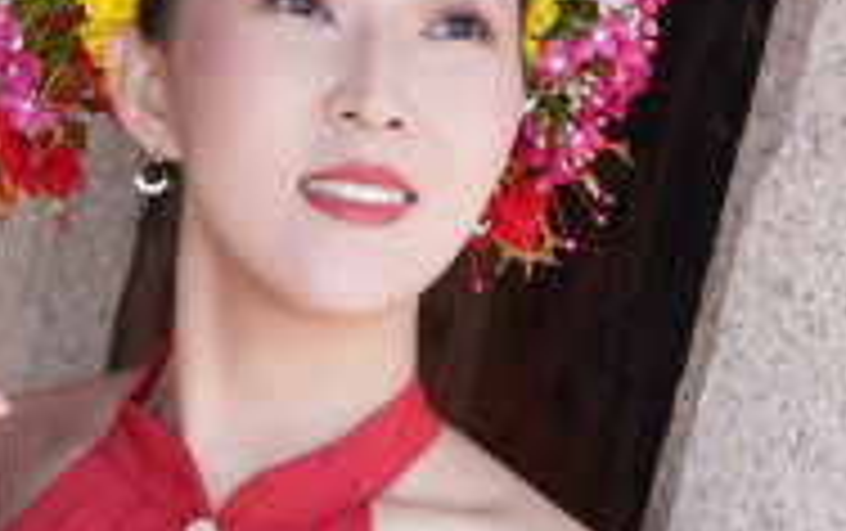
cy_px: 274
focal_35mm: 116
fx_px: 2678
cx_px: 464
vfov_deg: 11.3
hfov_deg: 17.9
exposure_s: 1/160
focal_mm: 35
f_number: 5
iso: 100
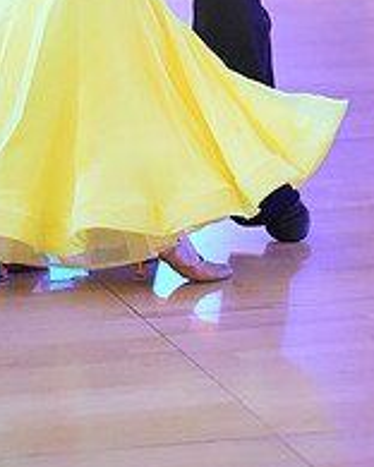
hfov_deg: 6.6
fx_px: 3238
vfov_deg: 8.1
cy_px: -182
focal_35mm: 234
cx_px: 224
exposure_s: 1/500
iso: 6400
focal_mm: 84
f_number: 2
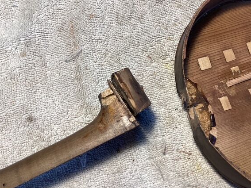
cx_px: 139
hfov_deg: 52.5
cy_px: 92
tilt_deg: -77.1
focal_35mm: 35
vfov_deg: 40.7
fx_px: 254
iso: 50
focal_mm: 3.3
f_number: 2.4
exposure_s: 1/50
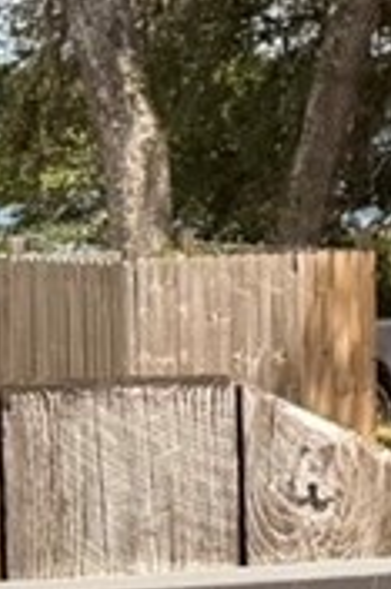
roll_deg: -0.6
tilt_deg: -0.9
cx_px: 1627
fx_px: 3705
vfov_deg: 9.1
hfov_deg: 5.3
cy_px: 174
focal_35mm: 227
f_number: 1.78
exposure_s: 1/2110
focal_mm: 6.76
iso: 80
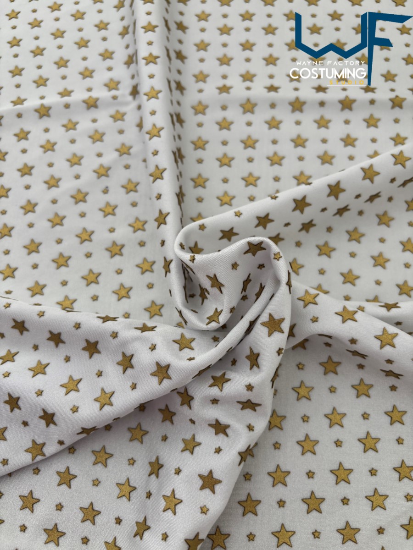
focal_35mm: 26
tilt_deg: -72.1
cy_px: 275
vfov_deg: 67.3
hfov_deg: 53.1
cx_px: 206
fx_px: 414
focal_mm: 5.96
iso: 50
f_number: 1.6
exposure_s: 1/121
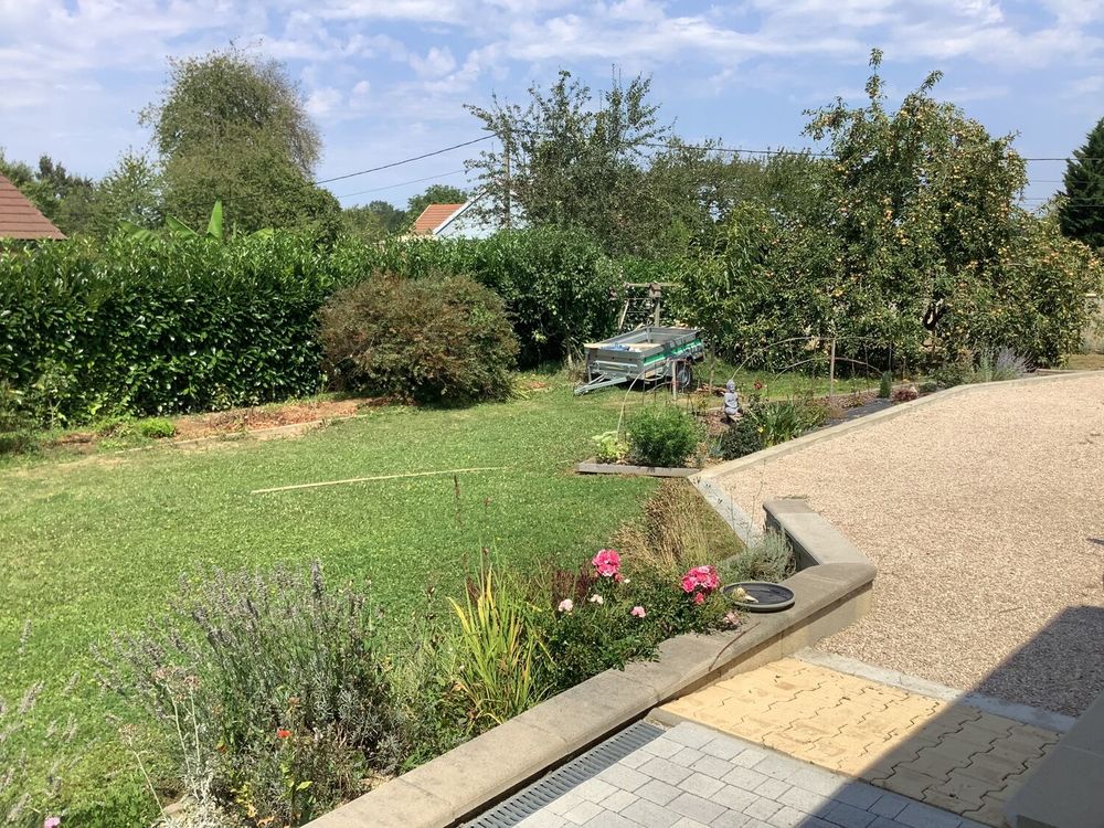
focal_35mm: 31
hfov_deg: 58.4
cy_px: 414
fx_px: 989
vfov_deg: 45.4
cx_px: 552
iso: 25
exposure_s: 1/1481
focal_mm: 3.3
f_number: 2.4
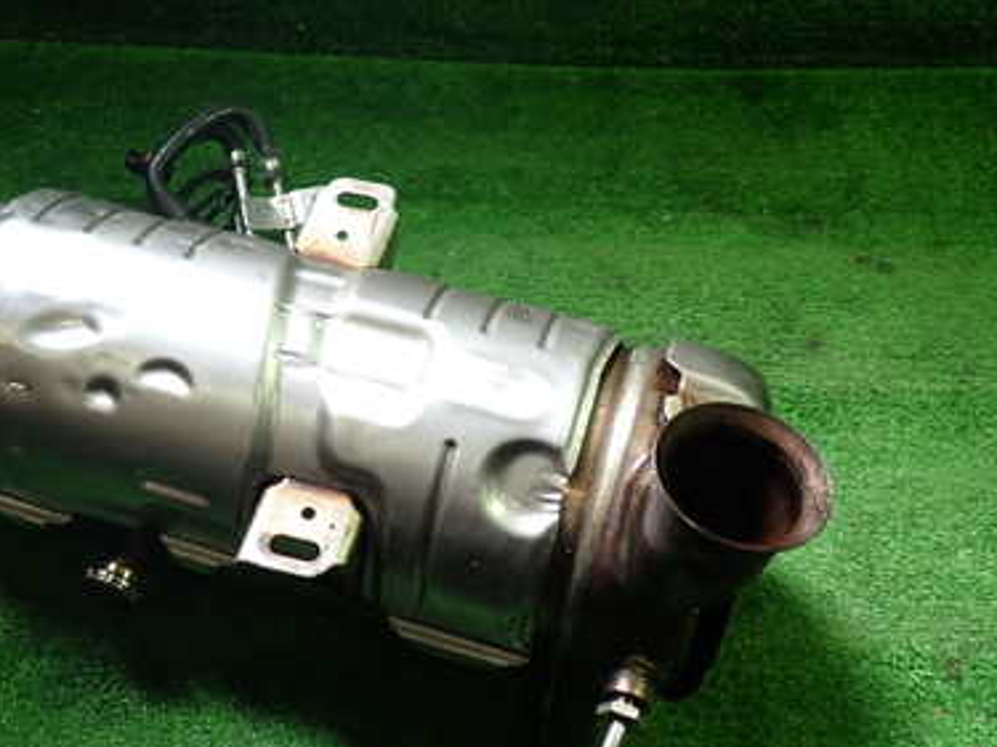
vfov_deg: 30.2
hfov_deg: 38.9
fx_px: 1382
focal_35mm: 48
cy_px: 364
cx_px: 284
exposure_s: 1/60
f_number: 2.3
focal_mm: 5.4
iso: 125
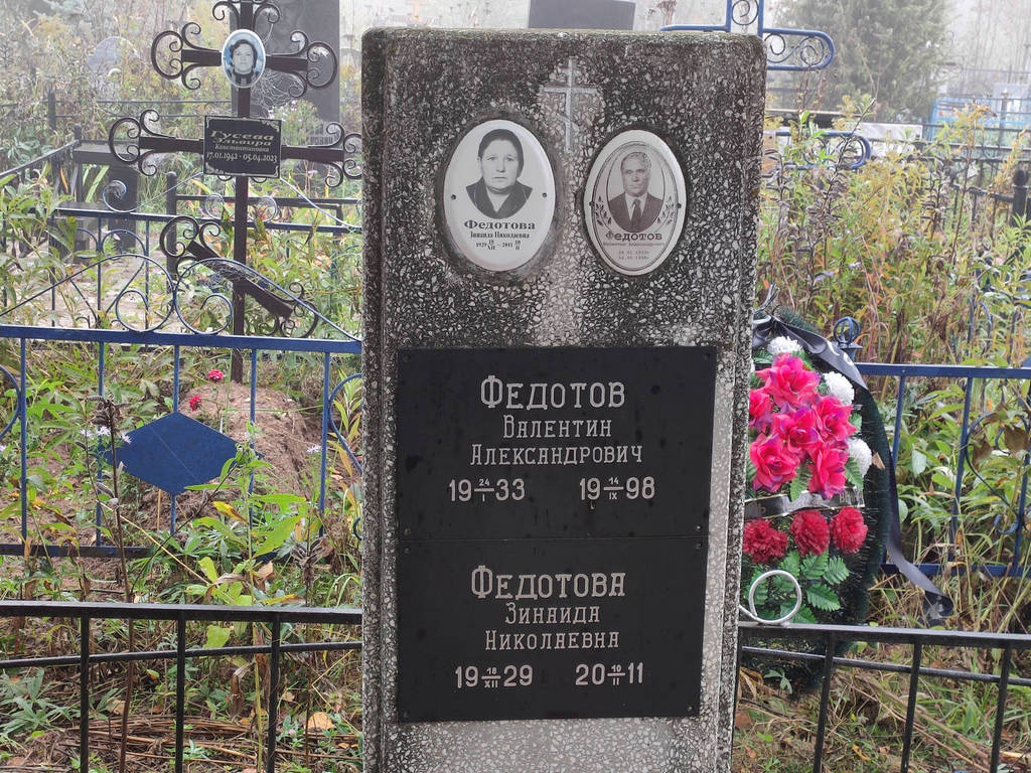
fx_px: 745
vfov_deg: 54.9
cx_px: 516
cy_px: 386
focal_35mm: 25
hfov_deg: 69.4
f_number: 1.79
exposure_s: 1/100
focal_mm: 4.7
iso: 144
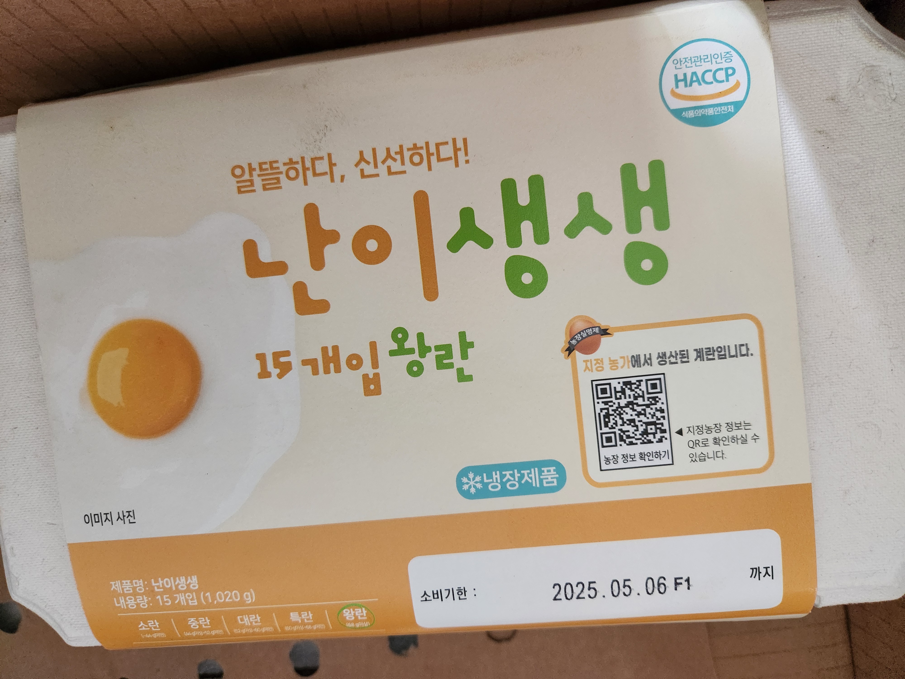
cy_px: 340
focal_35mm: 23
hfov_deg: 73.9
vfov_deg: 58.9
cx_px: 452
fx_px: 601
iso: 1000
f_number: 1.8
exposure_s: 1/120
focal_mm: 5.4
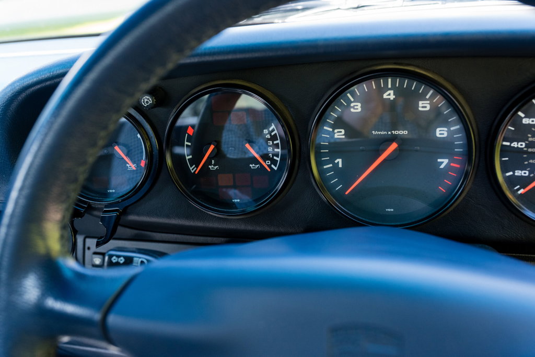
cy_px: 178
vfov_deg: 37.9
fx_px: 520
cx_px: 268
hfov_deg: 54.4
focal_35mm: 35
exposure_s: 1/50
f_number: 5
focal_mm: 35
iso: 1250
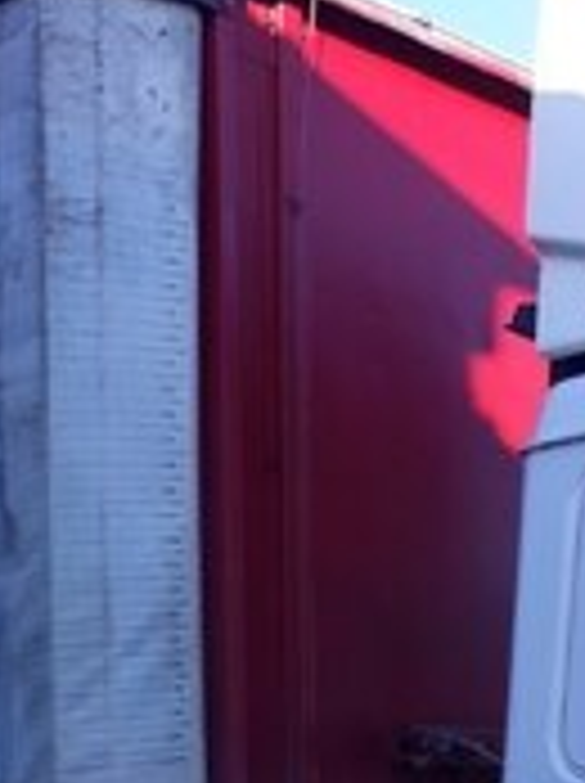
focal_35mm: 77
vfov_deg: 22.7
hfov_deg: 18.3
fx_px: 1739
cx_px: 652
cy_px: 1012
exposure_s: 1/499
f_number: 1.7
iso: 40
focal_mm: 3.71
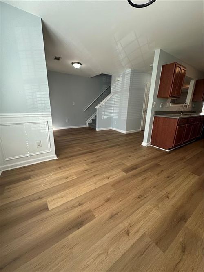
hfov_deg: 85.7
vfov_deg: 102.1
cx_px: 102
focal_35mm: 14
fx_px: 110
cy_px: 136
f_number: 2.2
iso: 100
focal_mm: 2.22
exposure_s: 1/99
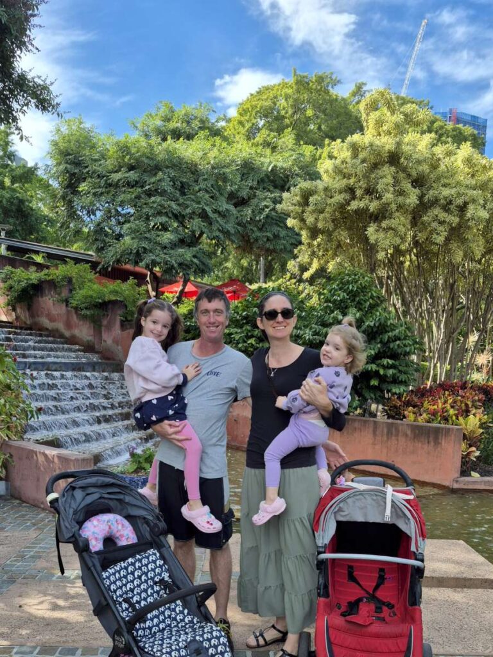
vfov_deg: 73.9
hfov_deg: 58.9
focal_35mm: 23
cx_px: 246
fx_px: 437
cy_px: 328
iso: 25
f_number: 1.8
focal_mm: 5.4
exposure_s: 1/769
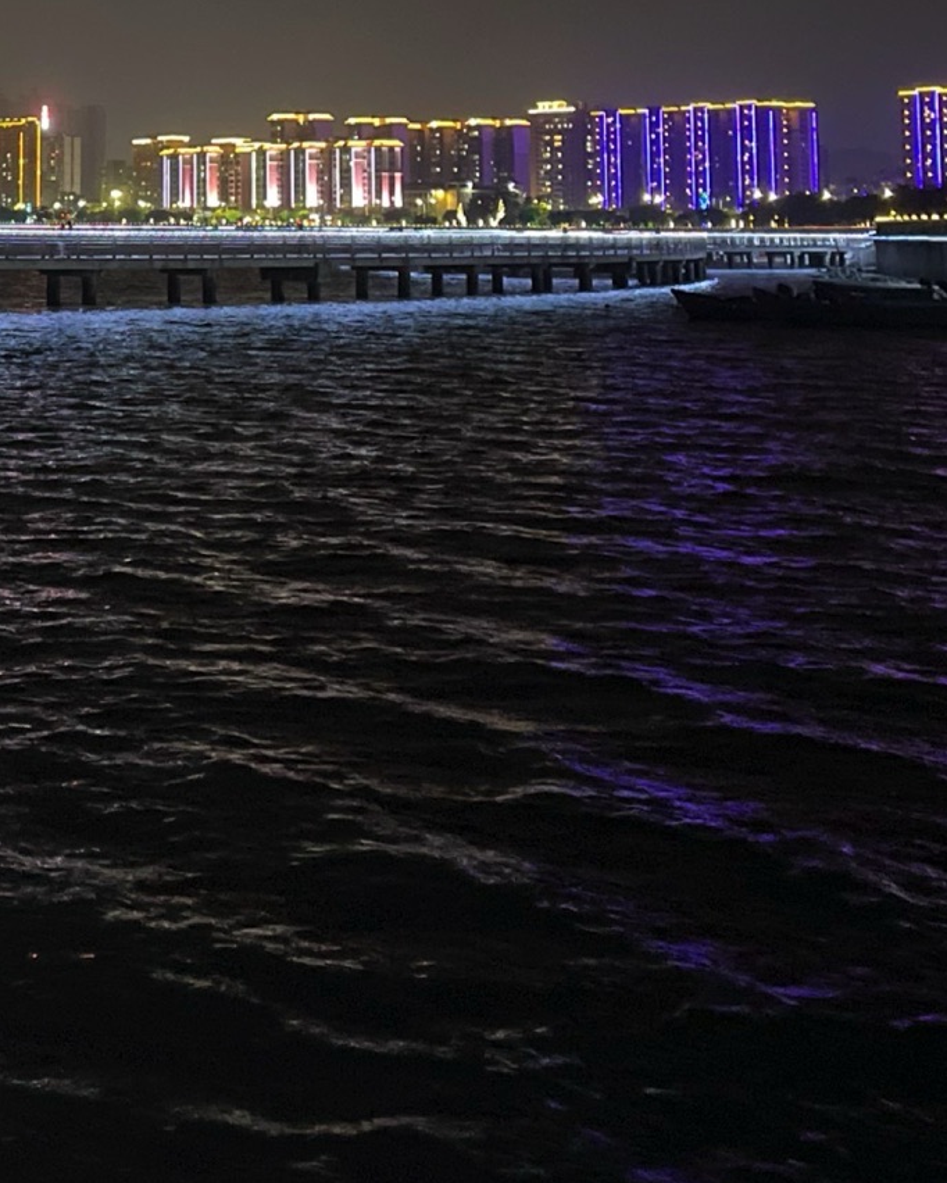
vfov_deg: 29.1
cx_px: 64
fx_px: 2136
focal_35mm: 61
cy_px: 19
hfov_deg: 24.2
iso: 1600
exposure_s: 1/14
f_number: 1.6
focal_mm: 4.2
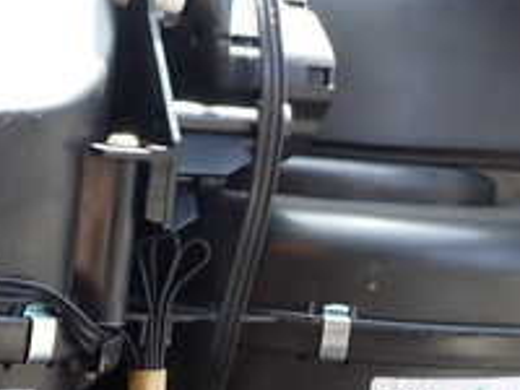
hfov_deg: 20.9
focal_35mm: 90
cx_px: -31
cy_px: 304
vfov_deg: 16.3
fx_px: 1352
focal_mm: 5.4
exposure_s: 1/80
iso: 100
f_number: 3.2
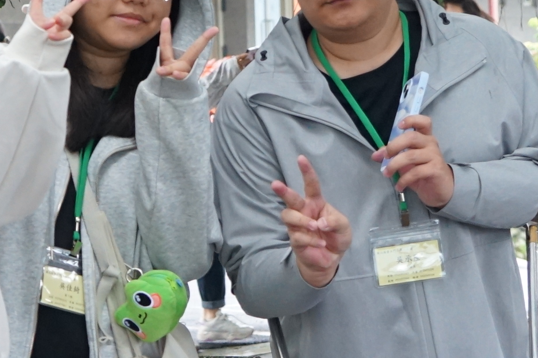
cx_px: -5
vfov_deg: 8.7
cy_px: 260
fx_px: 2345
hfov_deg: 12.9
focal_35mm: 157
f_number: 4
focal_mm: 37
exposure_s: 1/160
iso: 2000
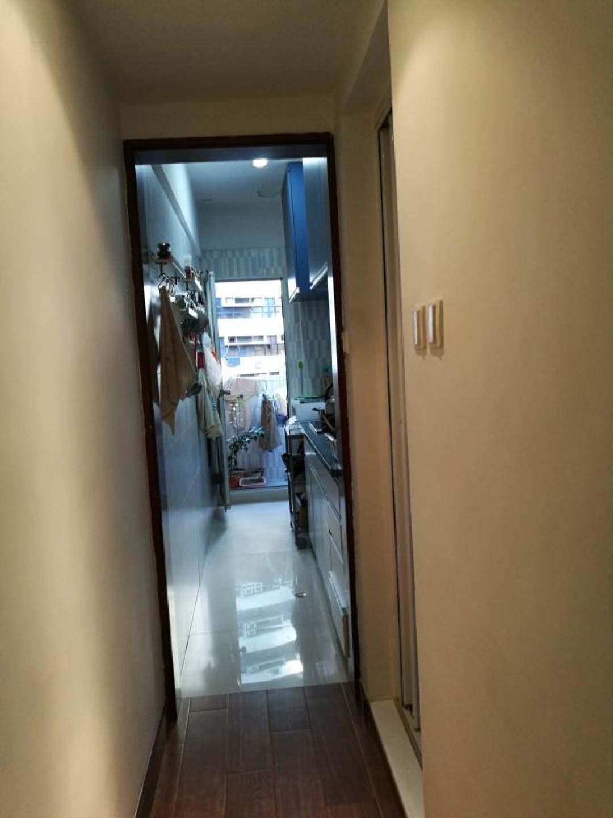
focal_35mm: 27
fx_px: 638
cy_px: 409
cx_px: 306
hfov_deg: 51.4
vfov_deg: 65.3
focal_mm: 4.5
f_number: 2.2
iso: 250
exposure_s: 1/33.3
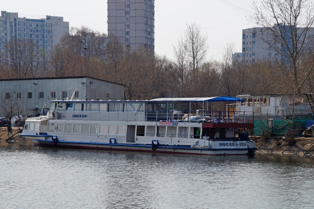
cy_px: 104
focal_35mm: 128
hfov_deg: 16.1
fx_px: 1111
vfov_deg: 10.7
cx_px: 157
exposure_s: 1/250
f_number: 9
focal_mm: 85
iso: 100
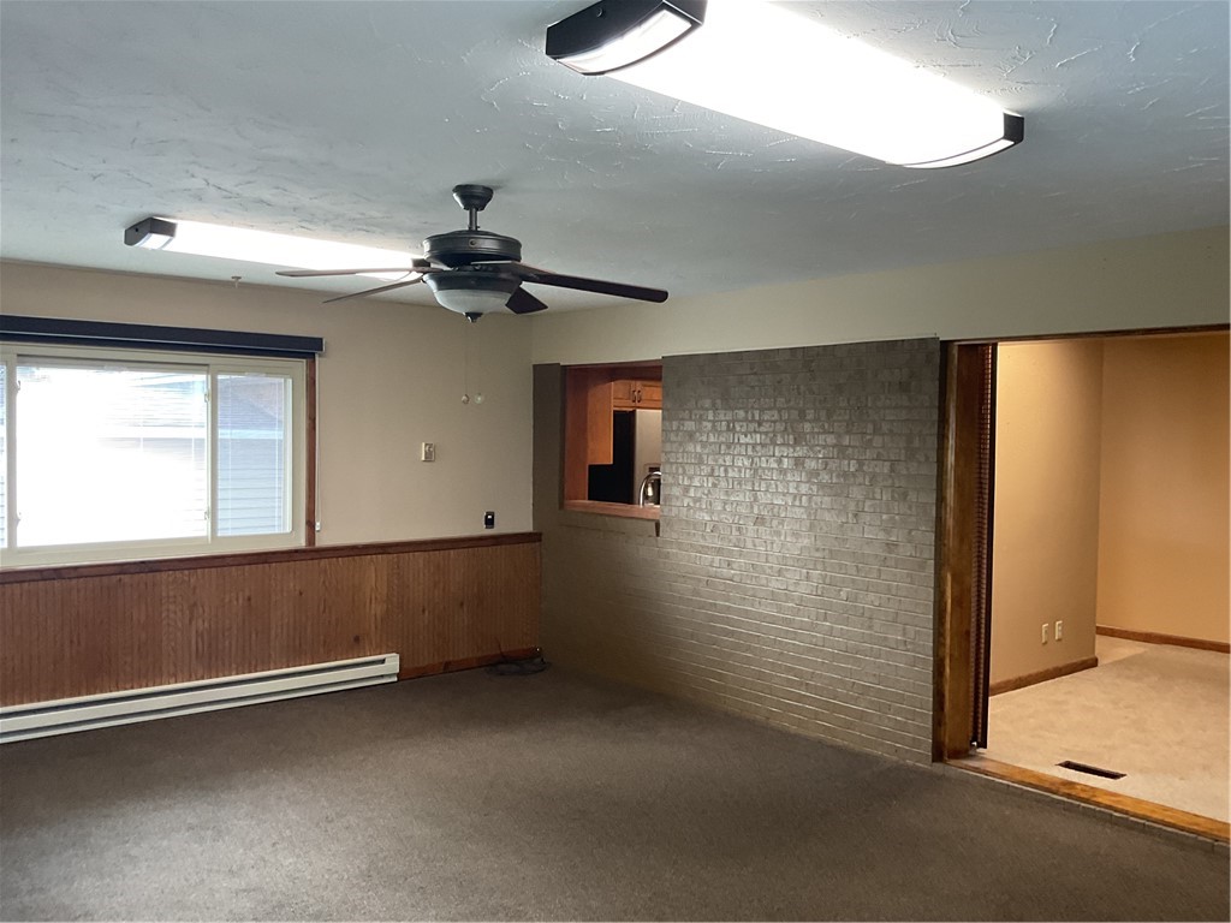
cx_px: 616
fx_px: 1031
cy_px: 462
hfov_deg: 61.7
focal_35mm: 29
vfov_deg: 48.2
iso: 125
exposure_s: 1/60
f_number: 1.8
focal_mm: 3
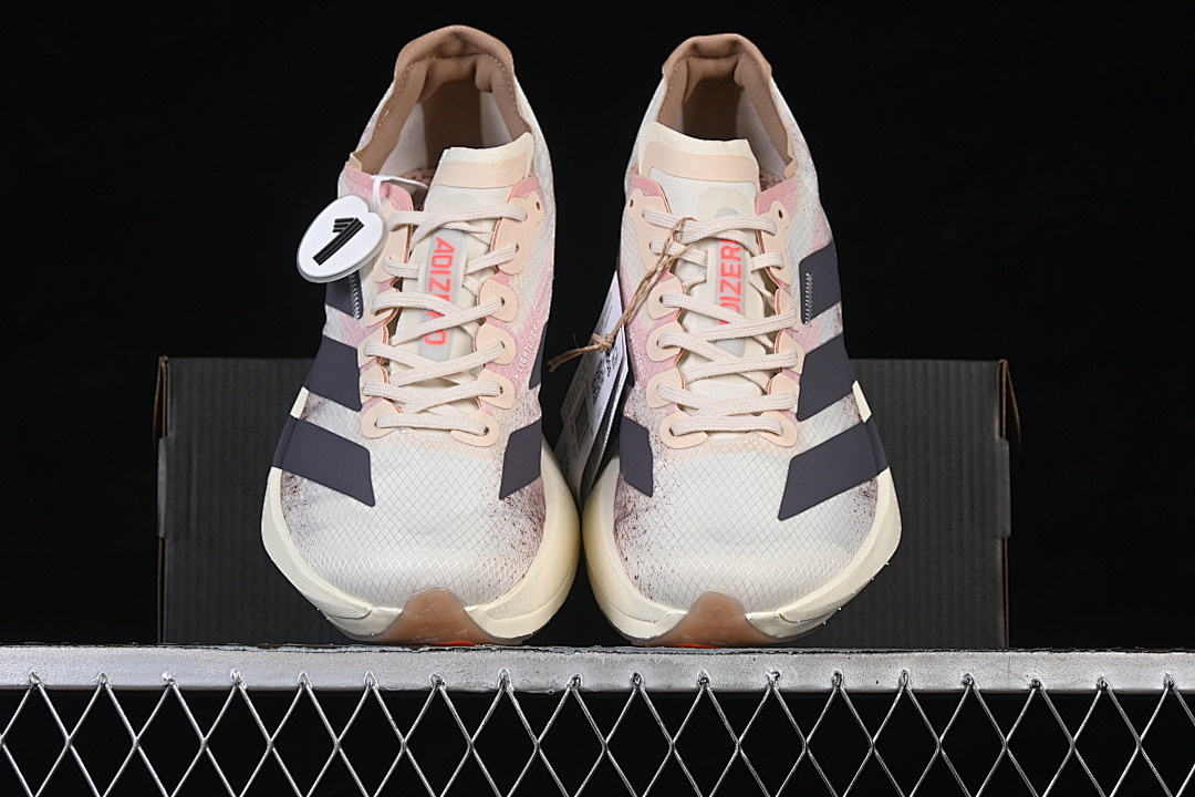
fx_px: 2489
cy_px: 398
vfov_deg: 18.2
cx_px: 598
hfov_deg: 27.0
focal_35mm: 75
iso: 160
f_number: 8
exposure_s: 1/80
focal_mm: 50
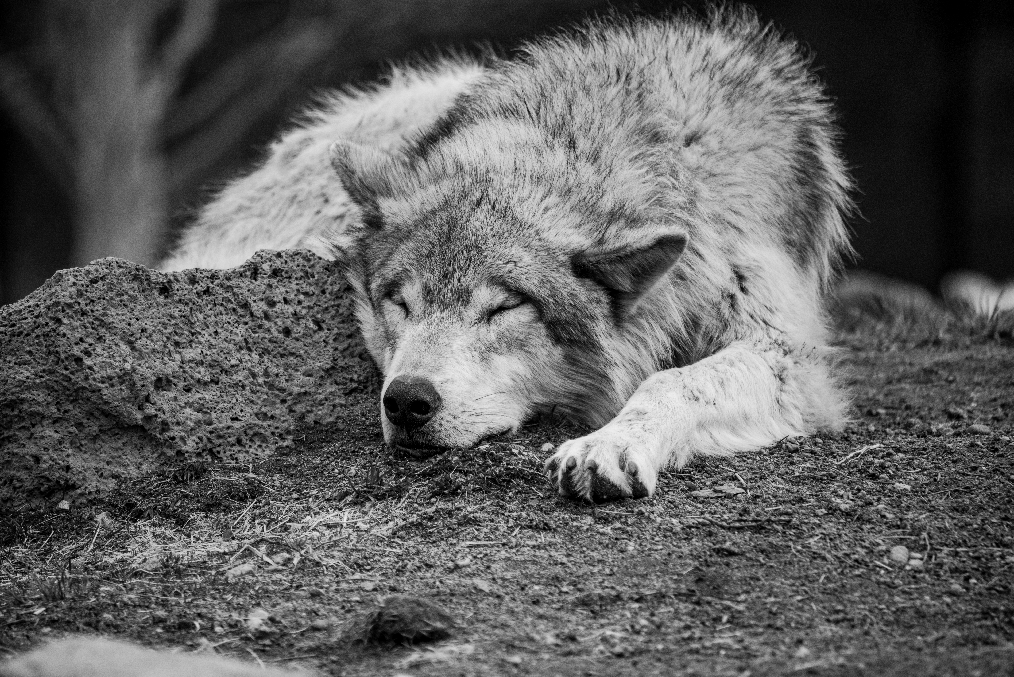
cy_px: 338
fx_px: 11270
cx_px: 507
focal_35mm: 400
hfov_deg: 5.2
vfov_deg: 3.4
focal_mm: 400
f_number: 6.3
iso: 800
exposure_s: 1/250
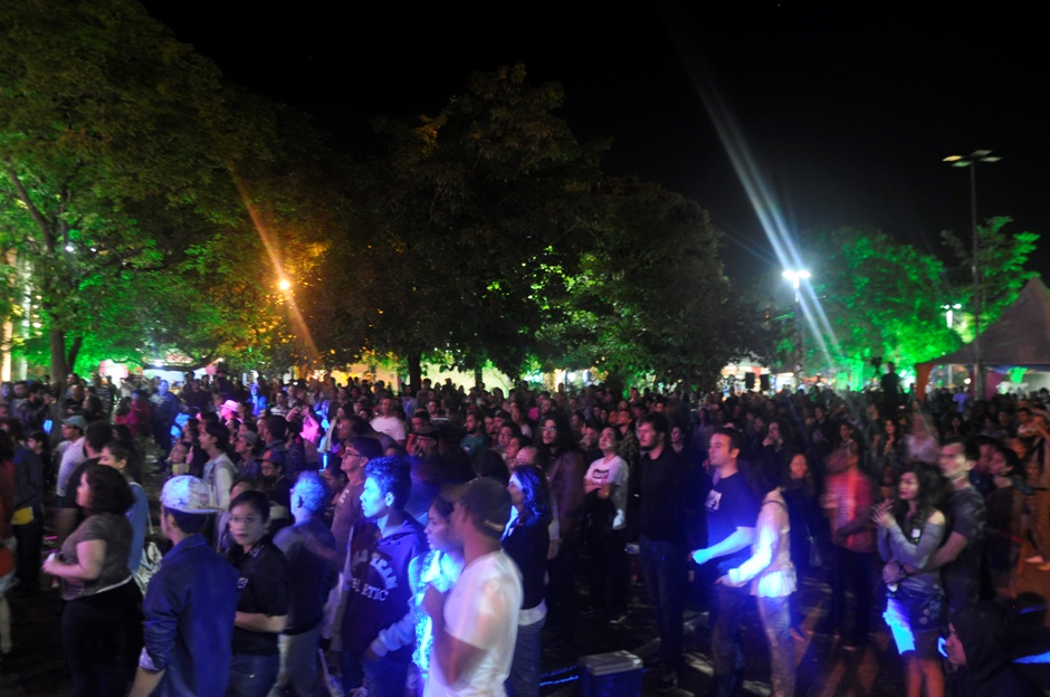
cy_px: 348
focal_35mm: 27
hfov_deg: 67.5
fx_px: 786
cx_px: 525
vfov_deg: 47.8
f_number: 3.5
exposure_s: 1/2
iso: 800
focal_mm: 18
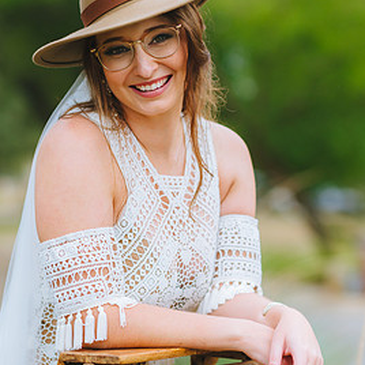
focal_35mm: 121
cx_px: 171
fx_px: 1443
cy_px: 218
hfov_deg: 14.4
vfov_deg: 14.4
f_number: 2
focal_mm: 85
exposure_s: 1/640
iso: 320
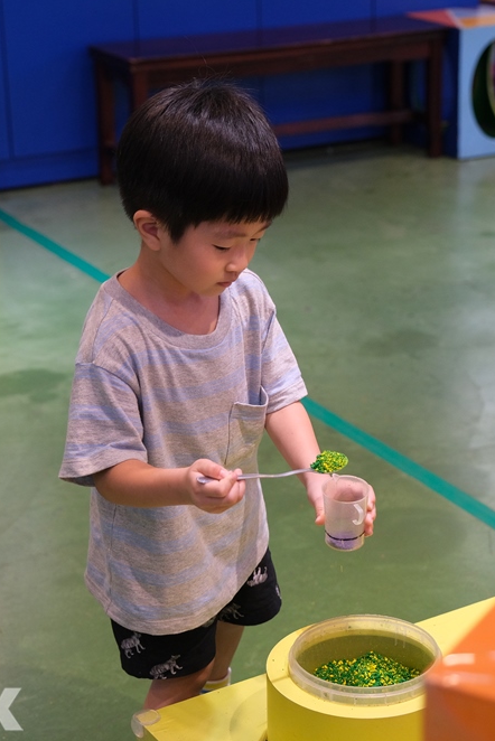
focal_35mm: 77
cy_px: 372
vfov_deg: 26.3
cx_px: 371
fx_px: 1586
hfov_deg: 17.6
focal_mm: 34.2
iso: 1000
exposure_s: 1/160
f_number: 2.8
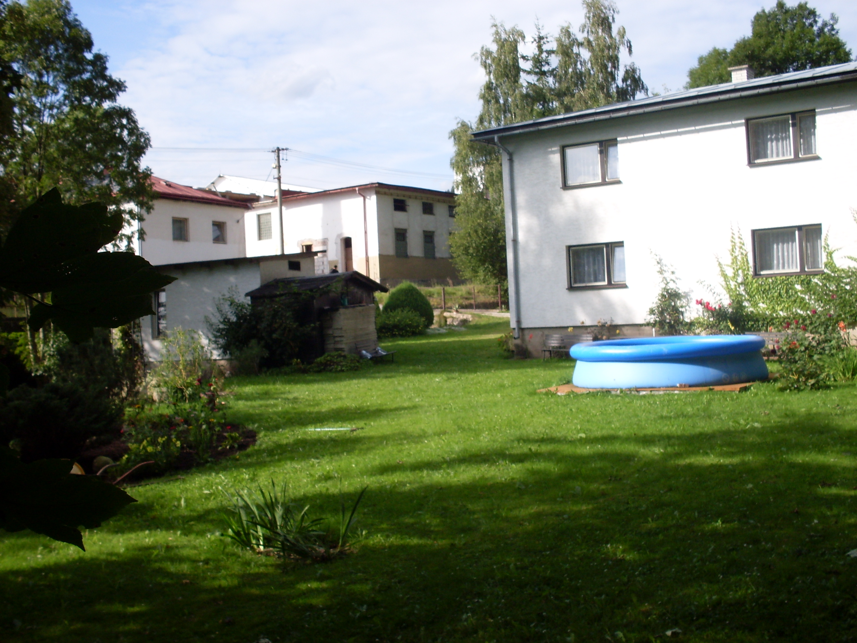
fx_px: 941
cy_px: 322
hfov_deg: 49.0
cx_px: 428
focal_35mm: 38
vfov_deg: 37.7
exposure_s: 1/125
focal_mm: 6.3
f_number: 8.4
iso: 80
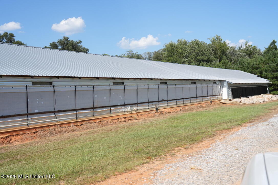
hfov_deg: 53.1
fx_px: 278
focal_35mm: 36
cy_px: 92
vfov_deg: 36.9
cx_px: 139
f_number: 5.6
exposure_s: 1/1000
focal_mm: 36
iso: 250
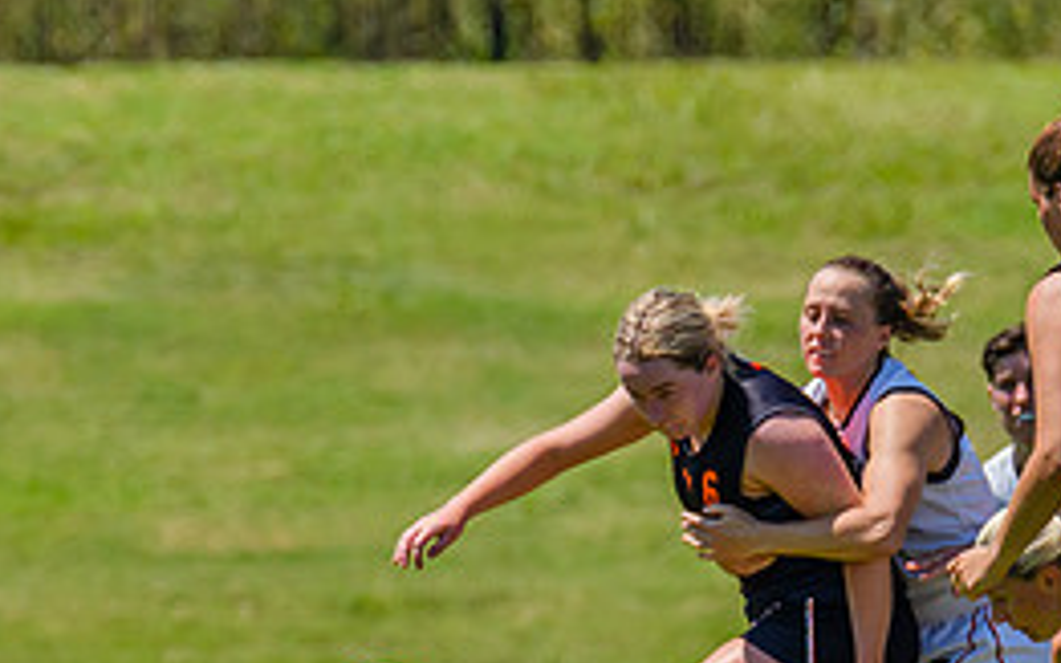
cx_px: 644
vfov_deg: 0.8
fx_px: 49348
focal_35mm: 1707
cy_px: 477
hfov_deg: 1.2
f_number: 9
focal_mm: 550
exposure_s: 1/2000
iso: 800
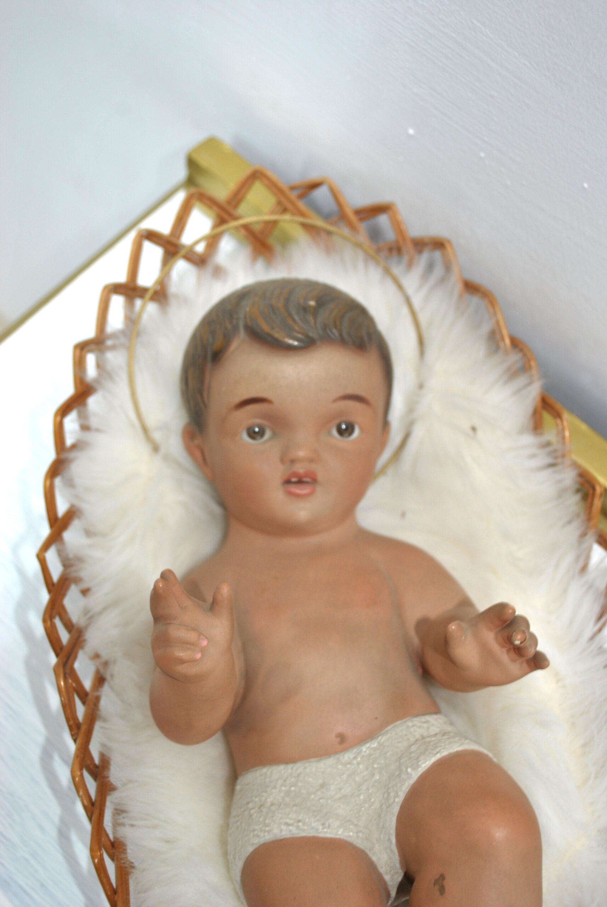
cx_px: 304
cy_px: 454
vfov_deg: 43.6
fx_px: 1135
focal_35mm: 45
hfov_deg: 29.9
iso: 200
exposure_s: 1/10
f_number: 4.5
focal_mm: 30
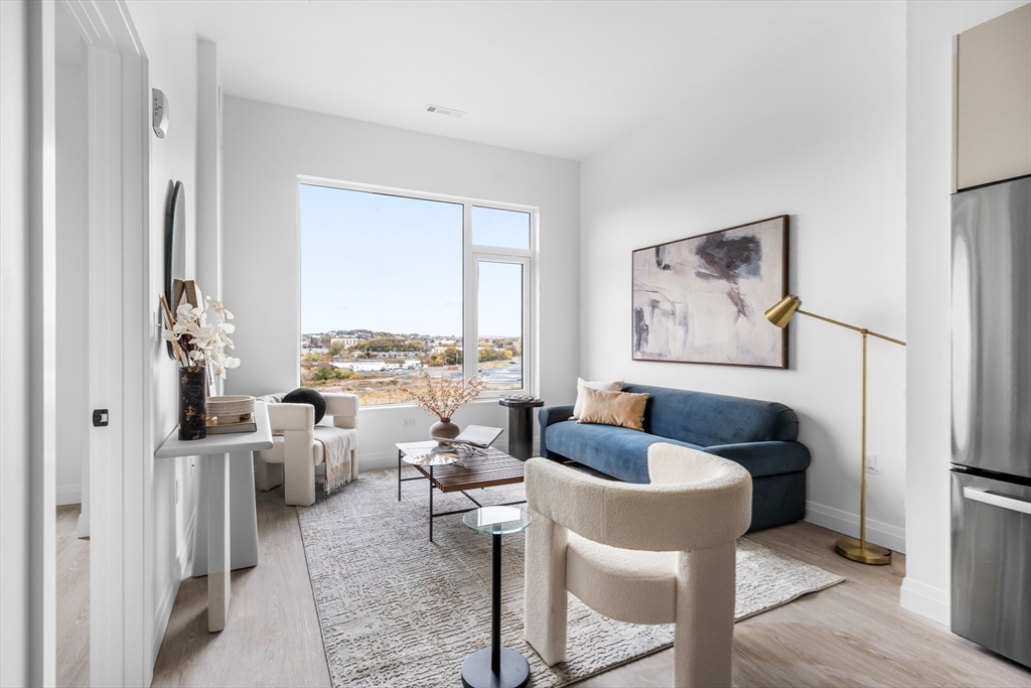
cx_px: 516
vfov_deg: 70.5
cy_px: 344
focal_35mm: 17
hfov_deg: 93.3
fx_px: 487
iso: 100
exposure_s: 1/13
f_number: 6.3
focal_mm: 17
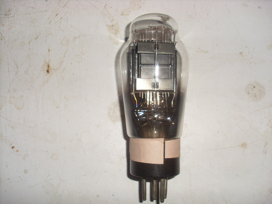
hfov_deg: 49.0
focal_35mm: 38
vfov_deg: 37.7
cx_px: 136
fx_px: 299
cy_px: 102
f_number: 7.7
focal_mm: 6.3
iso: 100
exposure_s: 1/45
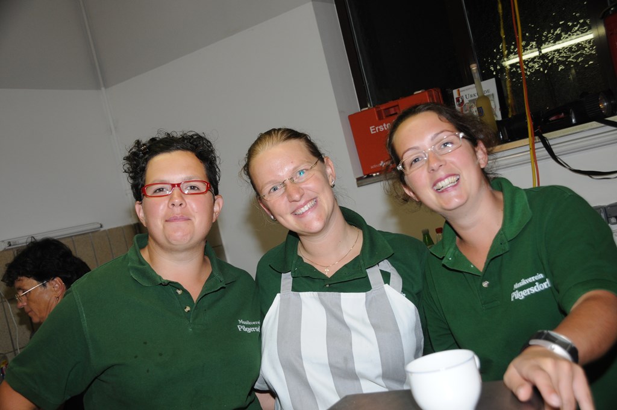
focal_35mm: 45
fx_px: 770
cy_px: 205
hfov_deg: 43.7
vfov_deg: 29.8
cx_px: 308
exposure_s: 1/60
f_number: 5.6
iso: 400
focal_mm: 30
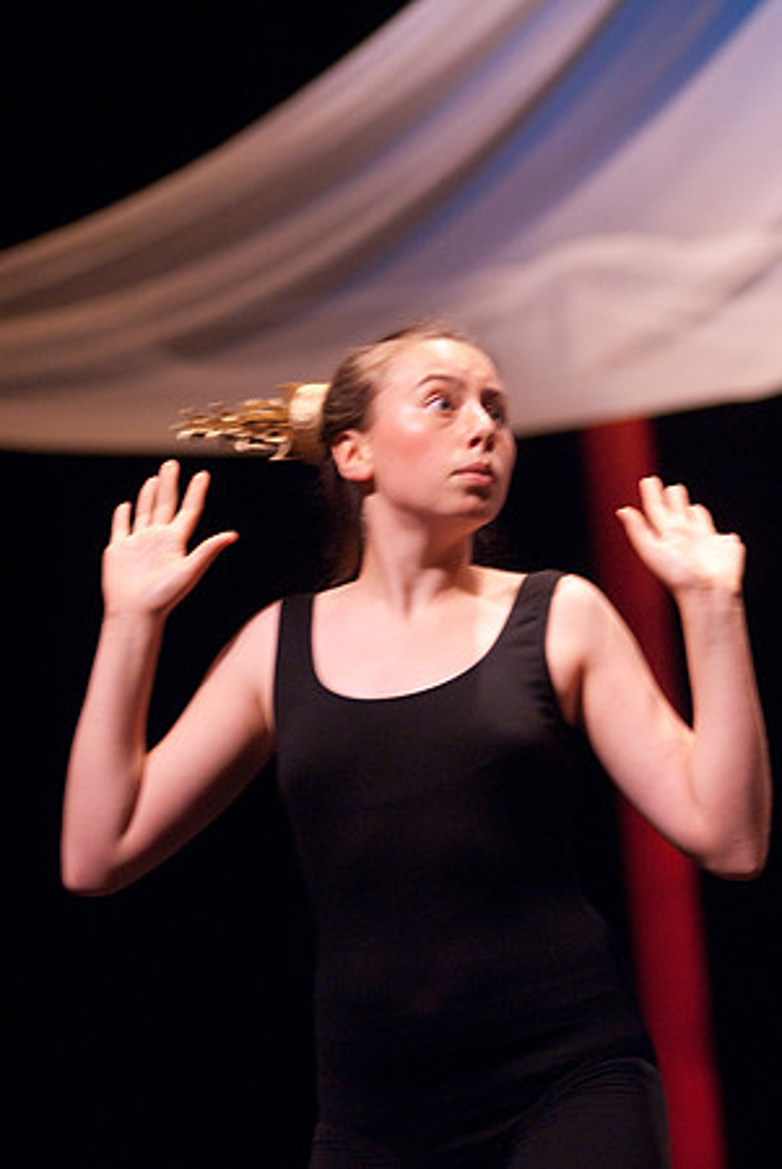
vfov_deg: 10.1
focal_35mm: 202
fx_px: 6582
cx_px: 391
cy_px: 584
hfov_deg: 6.8
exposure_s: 1/50
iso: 1250
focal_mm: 135
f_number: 2.8
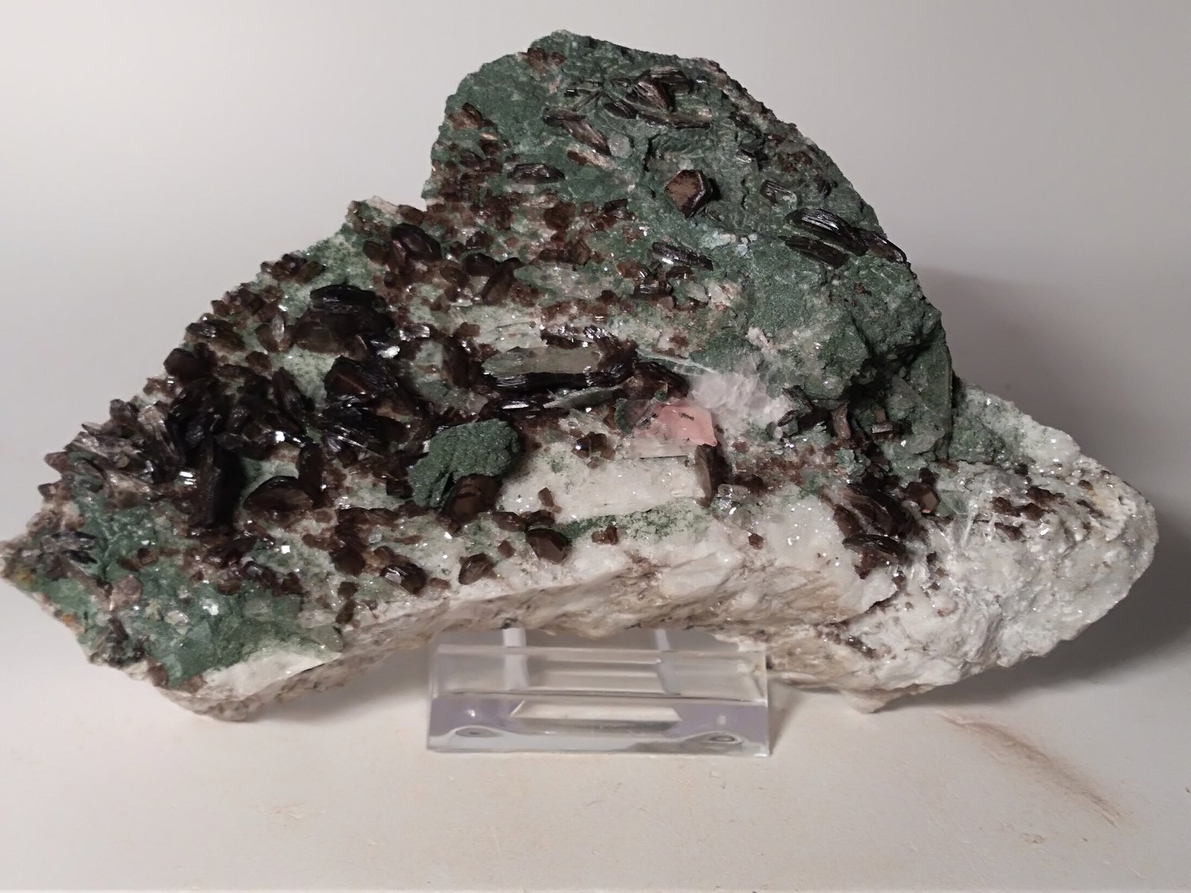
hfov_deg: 67.3
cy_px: 446
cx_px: 596
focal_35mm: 26
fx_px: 895
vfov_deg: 53.1
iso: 100
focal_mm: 3.54
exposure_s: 1/162
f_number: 2
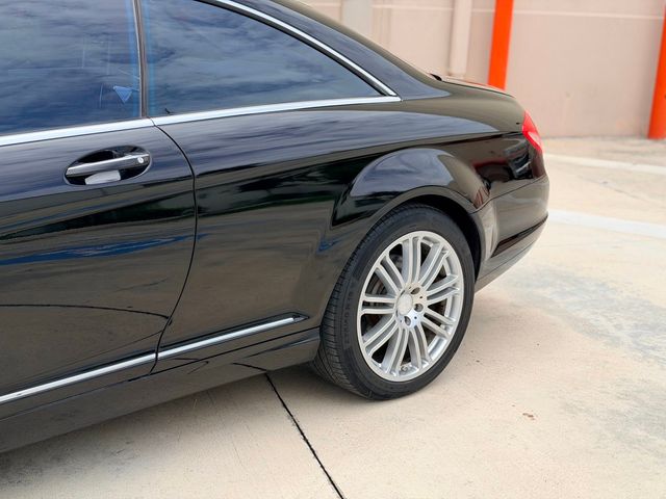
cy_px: 250
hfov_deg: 39.7
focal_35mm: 48
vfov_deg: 30.3
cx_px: 333
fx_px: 924
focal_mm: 6.76
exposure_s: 1/2762
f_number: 1.78
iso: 64
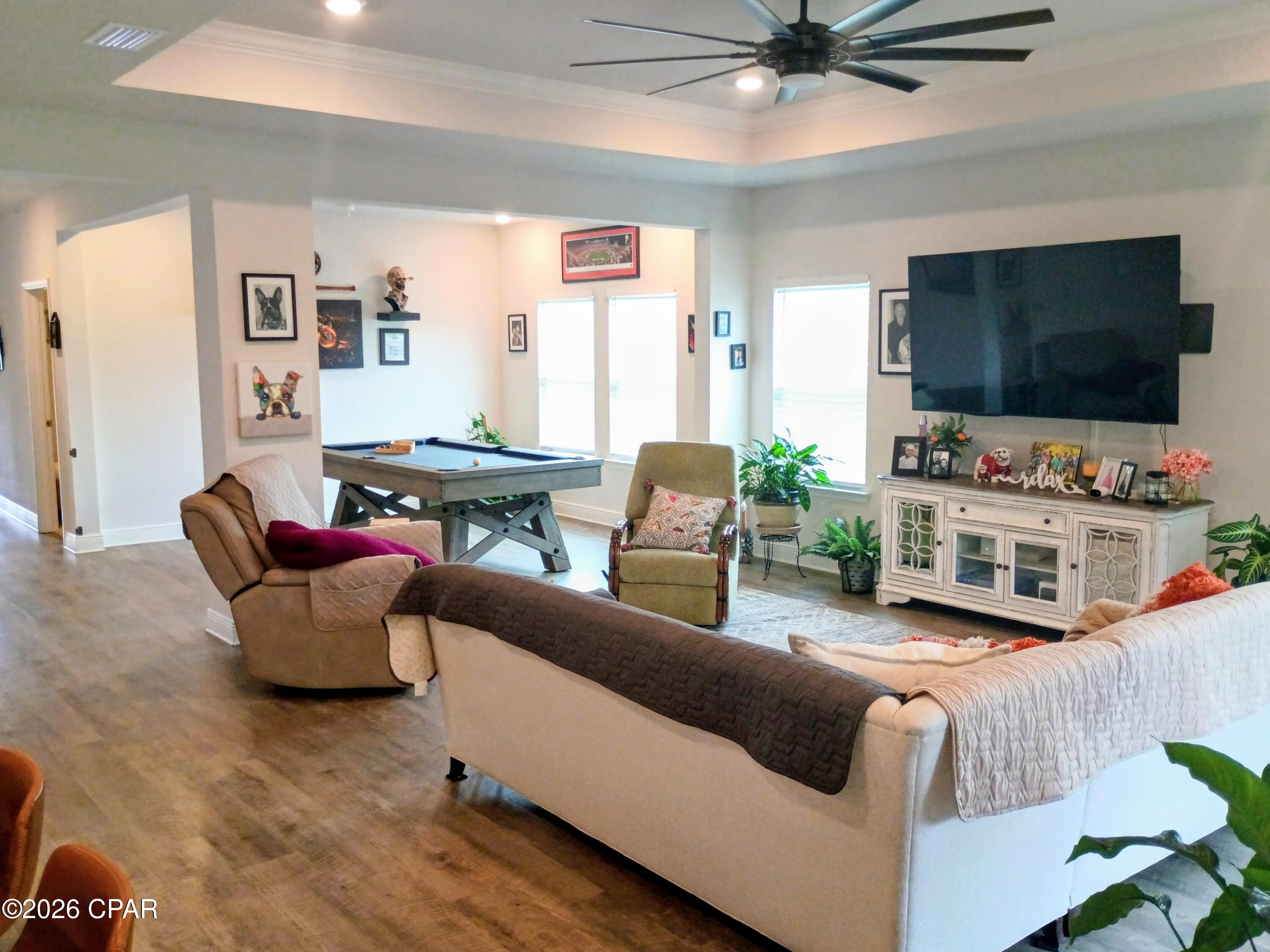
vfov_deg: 48.2
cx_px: 635
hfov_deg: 61.7
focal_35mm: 29
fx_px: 1064
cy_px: 476
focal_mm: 4.27
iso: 100
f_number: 1.8
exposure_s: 1/60
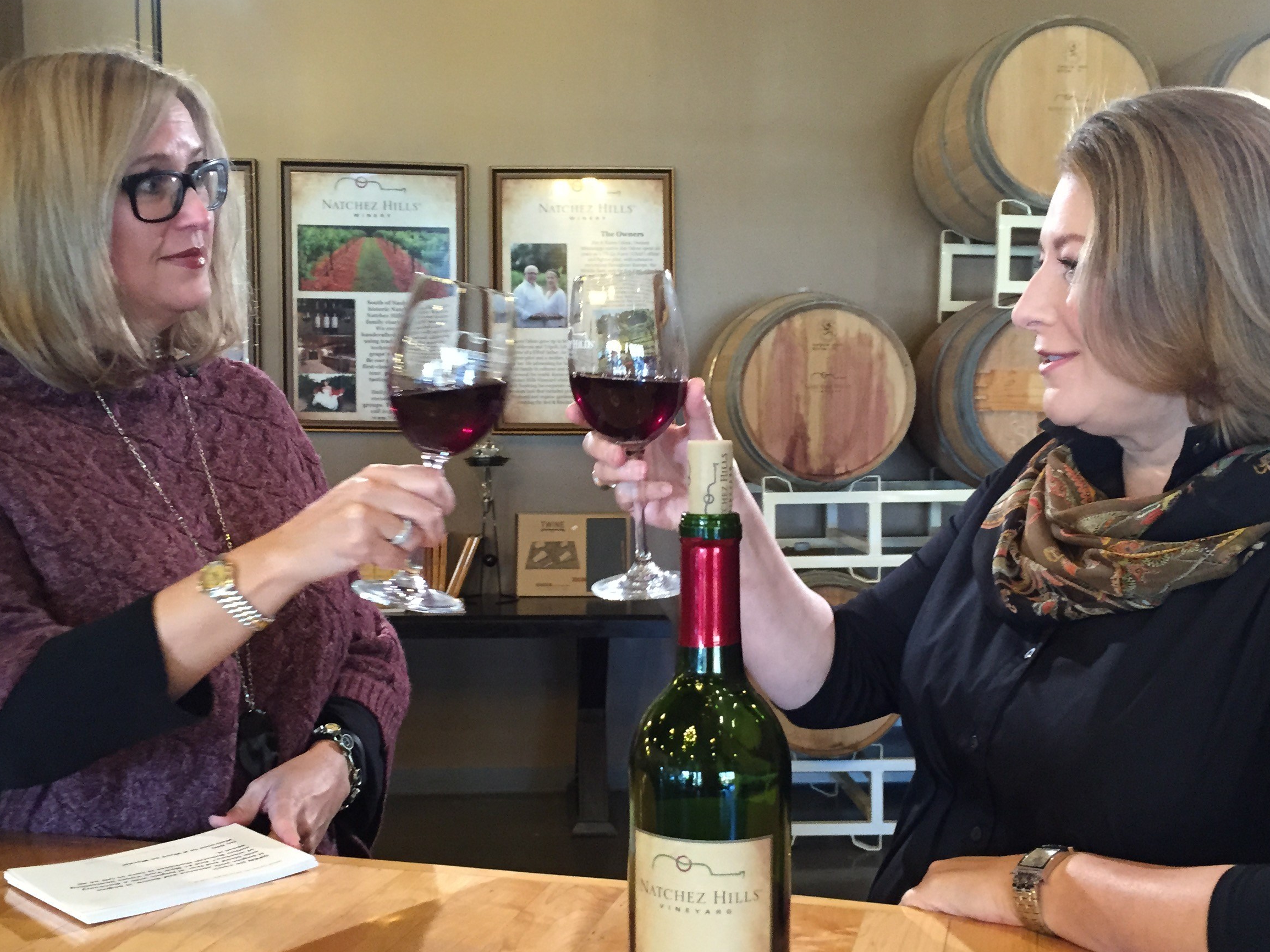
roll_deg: -1.0
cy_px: 533
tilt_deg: -4.6
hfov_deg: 45.8
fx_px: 1504
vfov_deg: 35.1
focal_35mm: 41
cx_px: 640
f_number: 2.2
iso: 250
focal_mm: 4.15
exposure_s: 1/24
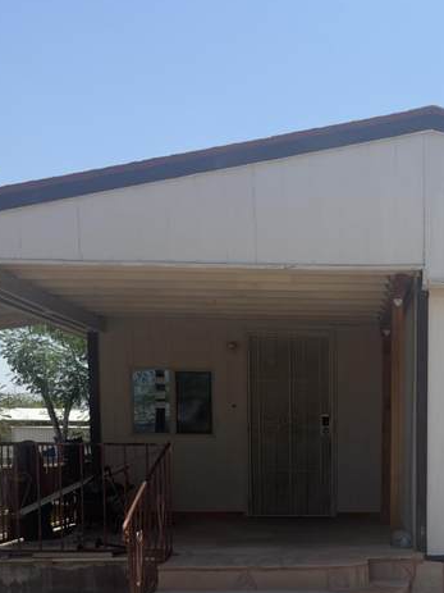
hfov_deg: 25.1
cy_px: 525
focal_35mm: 56
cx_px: 421
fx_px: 958
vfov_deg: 32.8
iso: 80
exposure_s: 1/5882
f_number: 1.78
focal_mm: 6.76
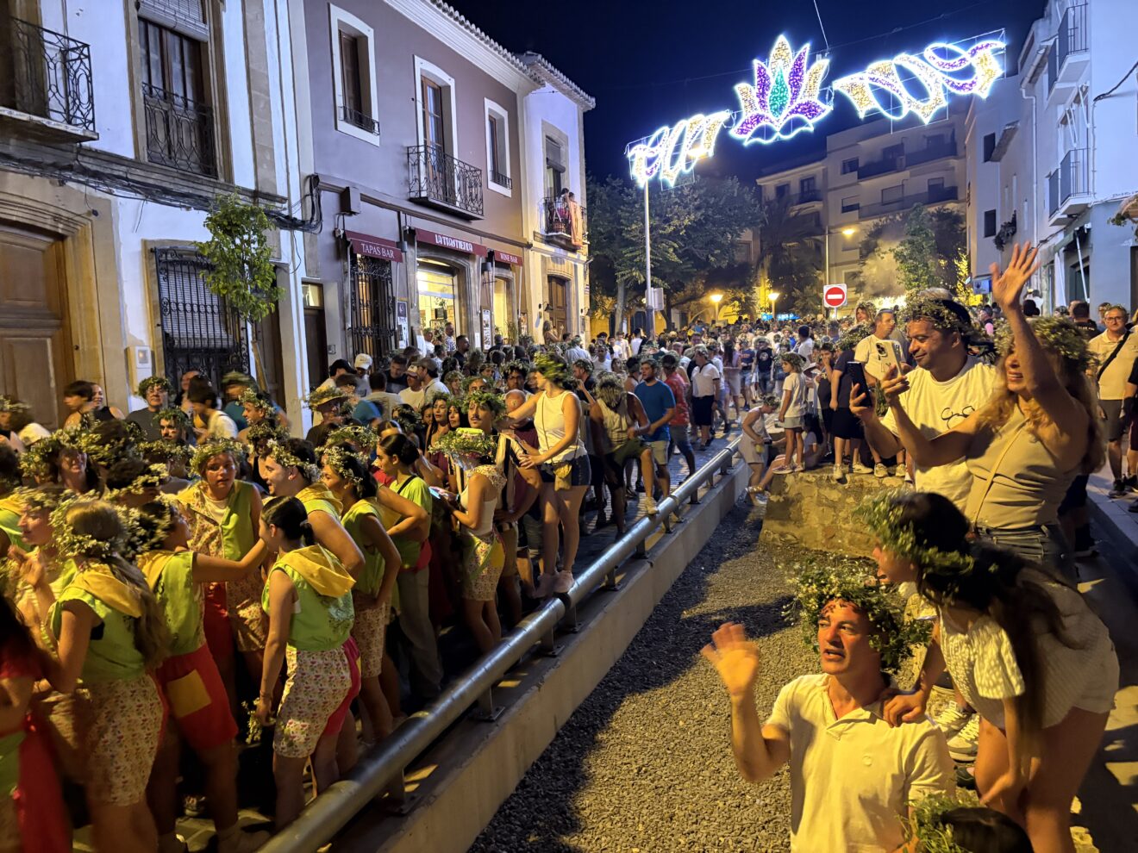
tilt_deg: -3.8
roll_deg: +3.4
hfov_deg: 67.3
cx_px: 569
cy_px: 426
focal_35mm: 26
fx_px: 855
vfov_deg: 53.1
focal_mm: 5.96
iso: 640
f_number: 1.6
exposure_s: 1/25
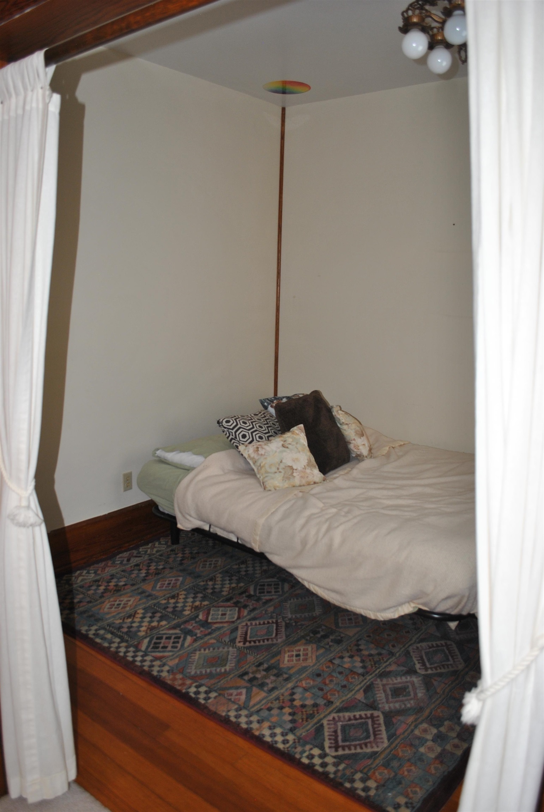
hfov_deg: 48.0
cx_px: 272
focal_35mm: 27
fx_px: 610
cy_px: 406
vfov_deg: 67.3
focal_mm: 18
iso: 200
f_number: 3.5
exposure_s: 1/60
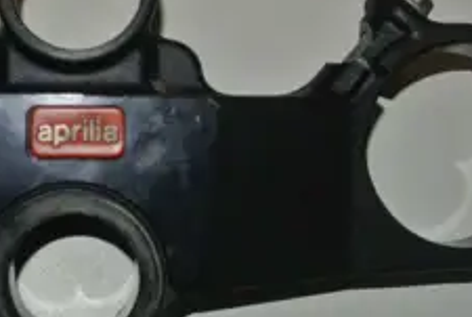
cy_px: 157
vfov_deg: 18.5
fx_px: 972
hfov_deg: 26.6
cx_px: 67
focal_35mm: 74
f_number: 3.8
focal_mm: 11.8
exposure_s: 1/60
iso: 200
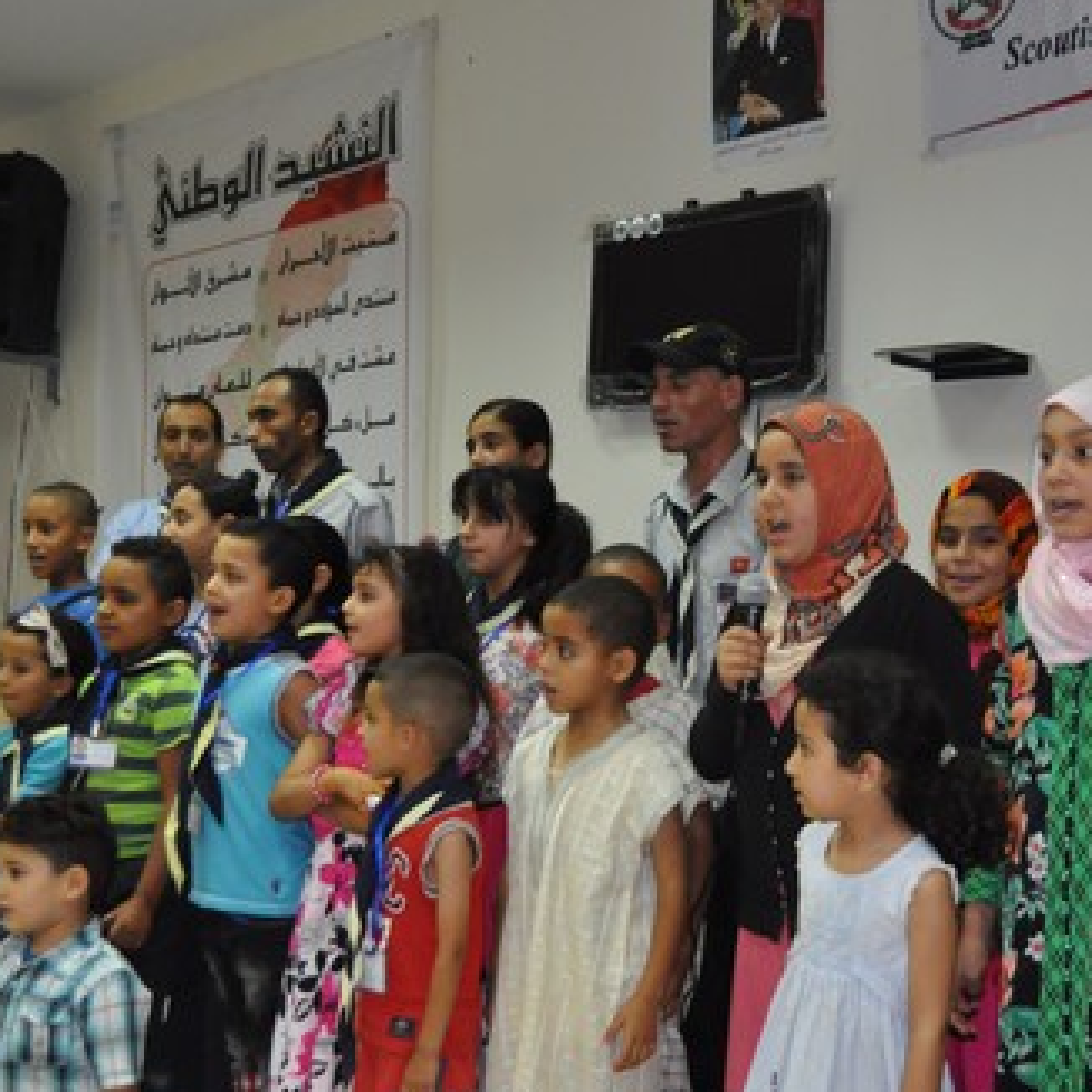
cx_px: 569
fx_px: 1785
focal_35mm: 50
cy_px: 645
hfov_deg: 34.0
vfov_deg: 33.9
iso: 800
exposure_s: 1/60
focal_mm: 20
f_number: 3.5
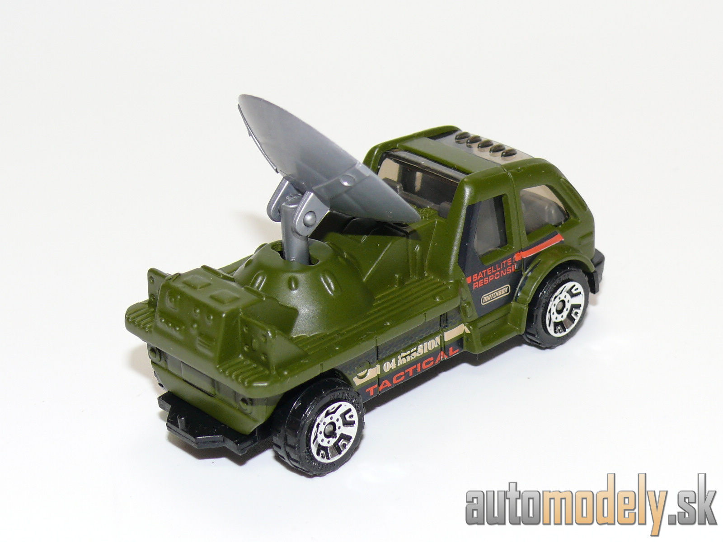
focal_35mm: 89
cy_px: 271
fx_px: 1859
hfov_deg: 22.0
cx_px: 362
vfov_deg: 16.6
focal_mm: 12.5
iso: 100
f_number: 4
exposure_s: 1/30
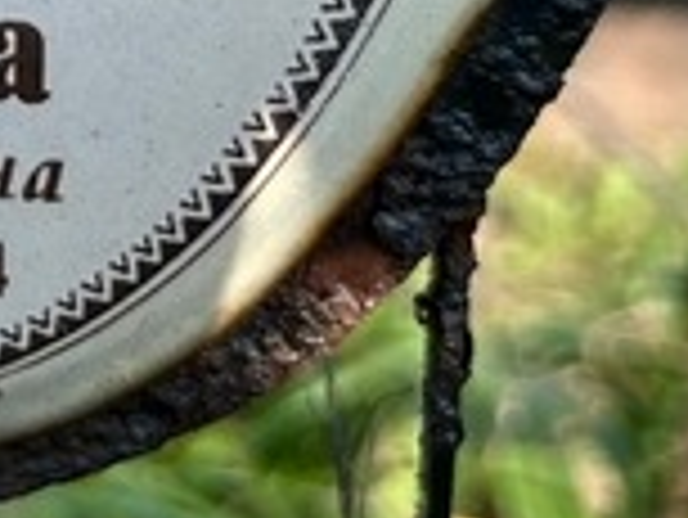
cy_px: -252
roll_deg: +1.4
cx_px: -162
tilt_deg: -20.4
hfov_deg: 14.0
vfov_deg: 10.5
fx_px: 2705
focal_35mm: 136
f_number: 1.5
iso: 50
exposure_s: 1/932
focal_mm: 5.7
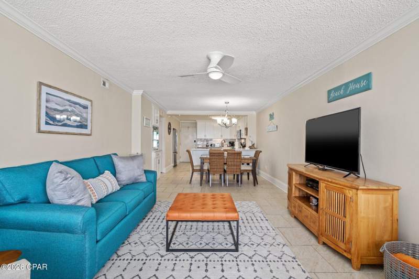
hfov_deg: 96.8
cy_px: 140
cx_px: 210
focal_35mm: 16
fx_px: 186
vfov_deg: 73.6
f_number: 8
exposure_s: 1/8
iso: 400
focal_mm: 16
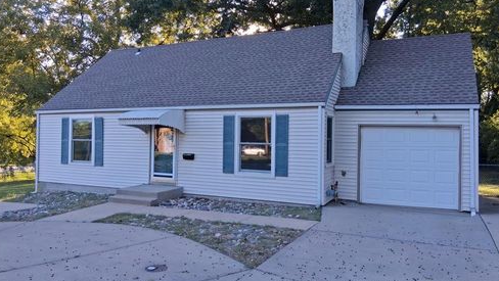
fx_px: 384
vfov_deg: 40.2
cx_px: 246
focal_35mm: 29
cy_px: 136
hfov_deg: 66.0
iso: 25
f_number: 1.8
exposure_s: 1/120
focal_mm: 3.98
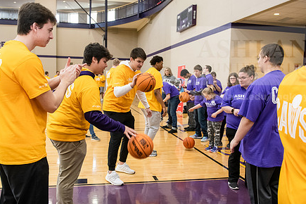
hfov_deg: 53.1
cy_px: 111
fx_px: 306
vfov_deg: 36.8
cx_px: 150
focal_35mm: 36
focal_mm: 27
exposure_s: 1/160
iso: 3200
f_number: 3.5
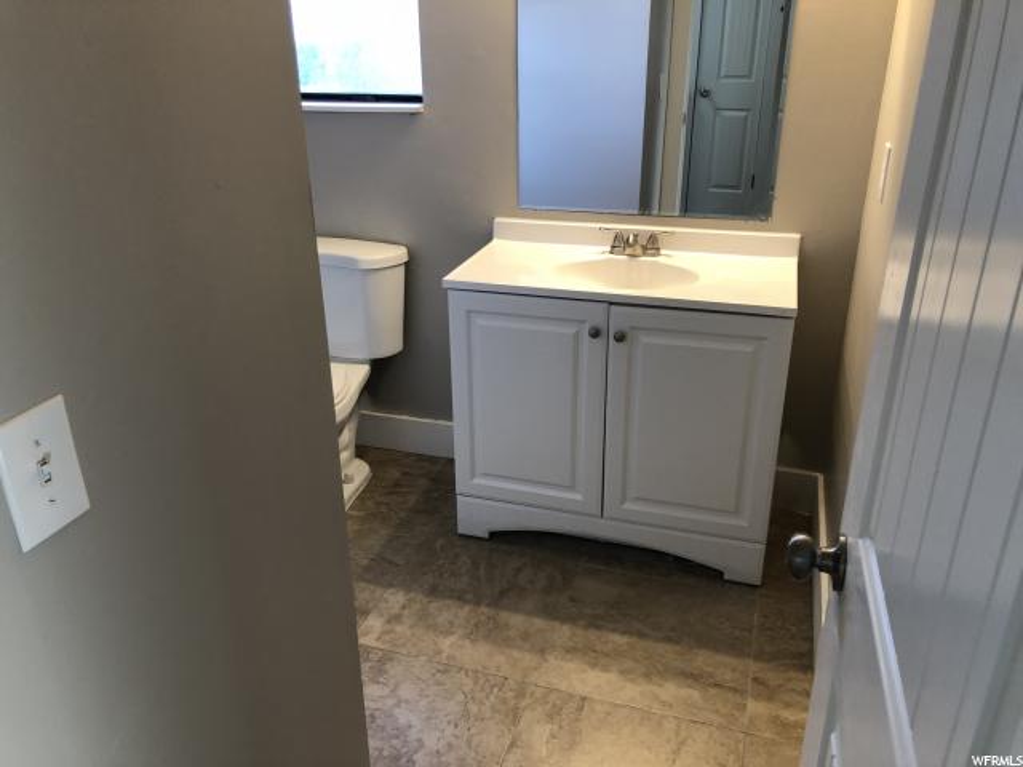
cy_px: 384
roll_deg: +1.9
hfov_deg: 63.4
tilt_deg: -23.3
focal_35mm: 28
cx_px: 512
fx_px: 827
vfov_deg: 49.7
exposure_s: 1/24
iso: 40
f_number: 1.8
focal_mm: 4
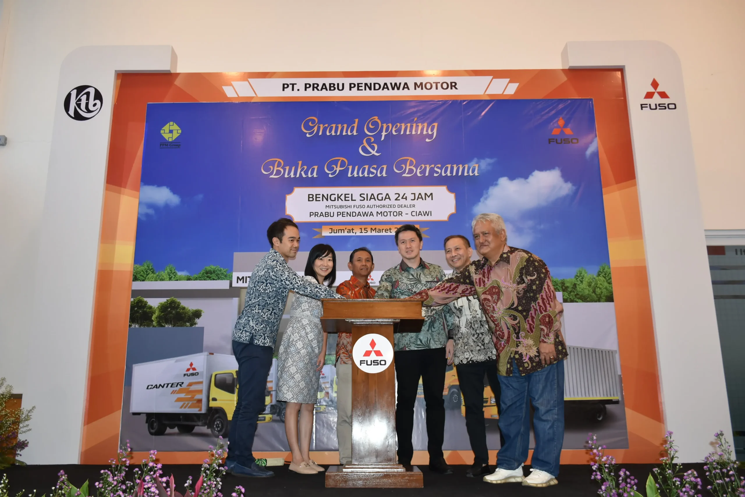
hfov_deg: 61.9
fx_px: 621
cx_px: 372
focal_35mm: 30
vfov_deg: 43.6
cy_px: 248
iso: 560
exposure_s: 1/60
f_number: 3.5
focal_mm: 20
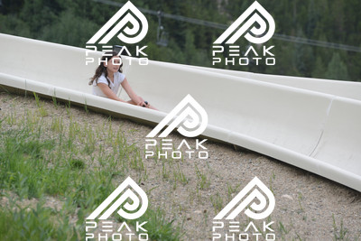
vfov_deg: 7.0
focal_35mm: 195
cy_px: 120
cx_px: 180
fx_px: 1956
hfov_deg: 10.5
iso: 560
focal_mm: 195
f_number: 6.3
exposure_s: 1/640
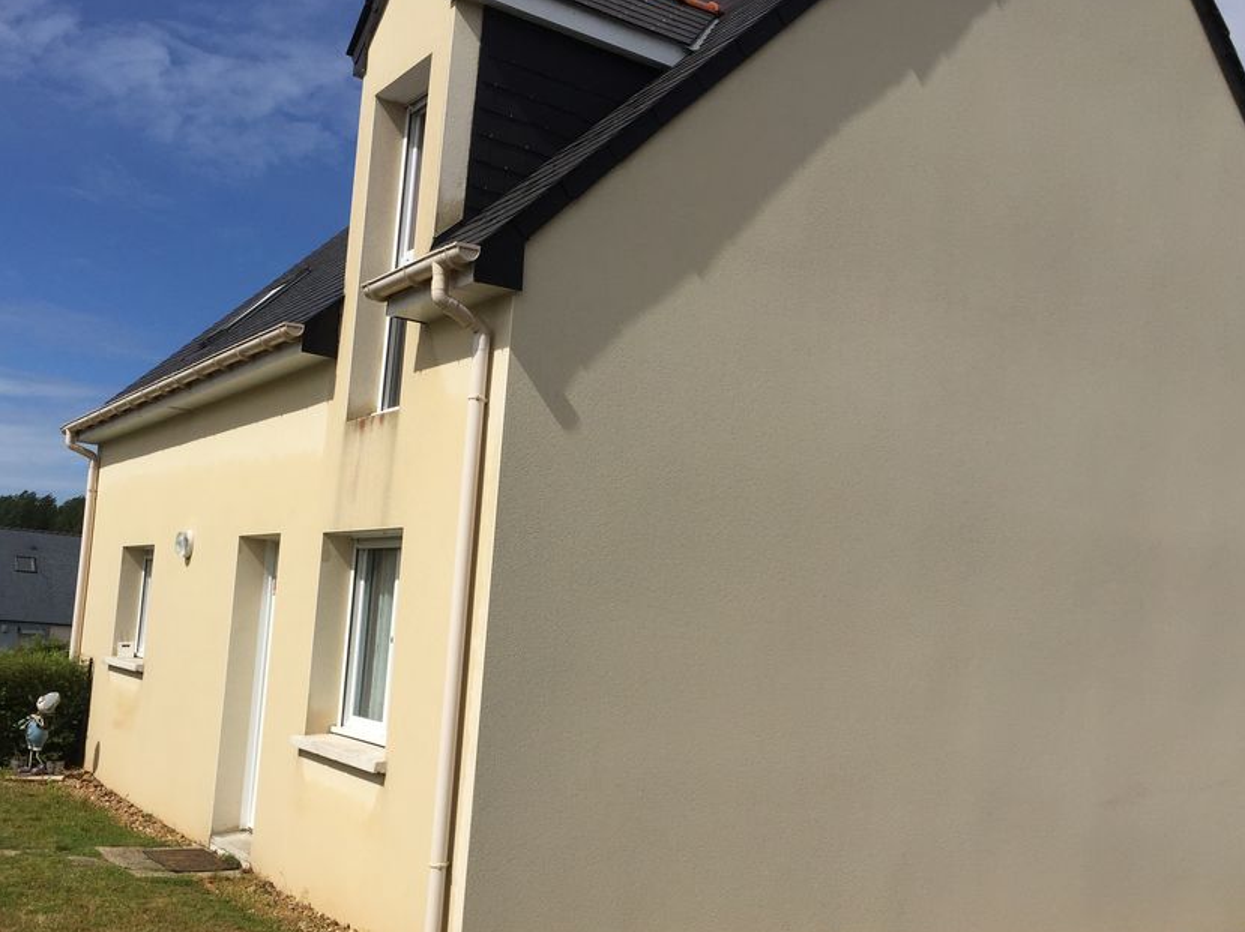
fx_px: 1258
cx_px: 509
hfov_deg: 52.3
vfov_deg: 40.6
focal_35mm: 35
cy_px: 524
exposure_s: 1/5650
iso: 32
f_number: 2.2
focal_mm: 4.15
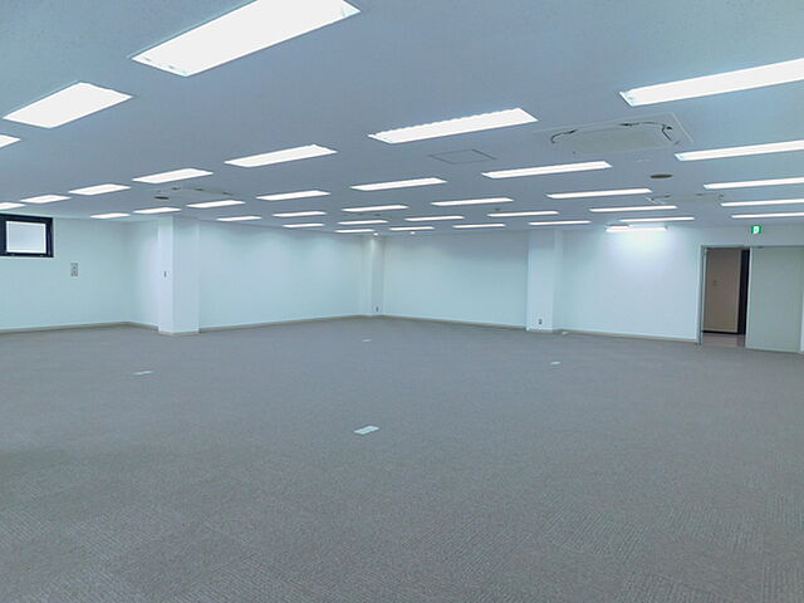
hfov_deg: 73.9
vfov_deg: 58.9
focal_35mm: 23
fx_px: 534
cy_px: 302
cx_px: 402
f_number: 3
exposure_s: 1/40
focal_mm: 4
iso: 125
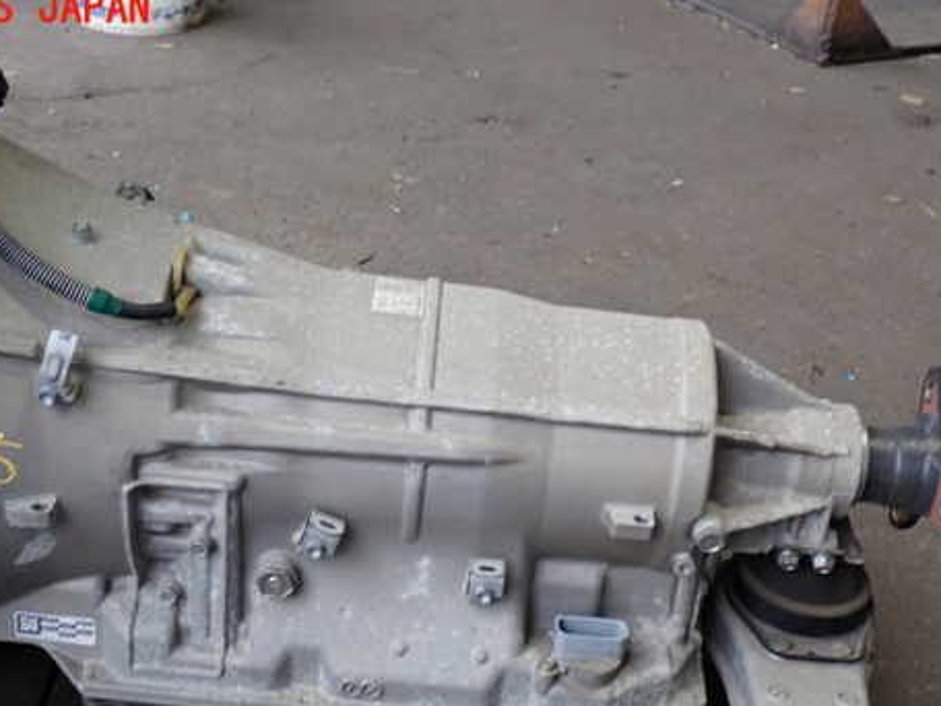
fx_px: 1468
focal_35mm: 54
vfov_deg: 26.9
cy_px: 448
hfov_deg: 35.5
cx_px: 394
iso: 200
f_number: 2.8
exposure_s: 1/40
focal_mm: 7.31
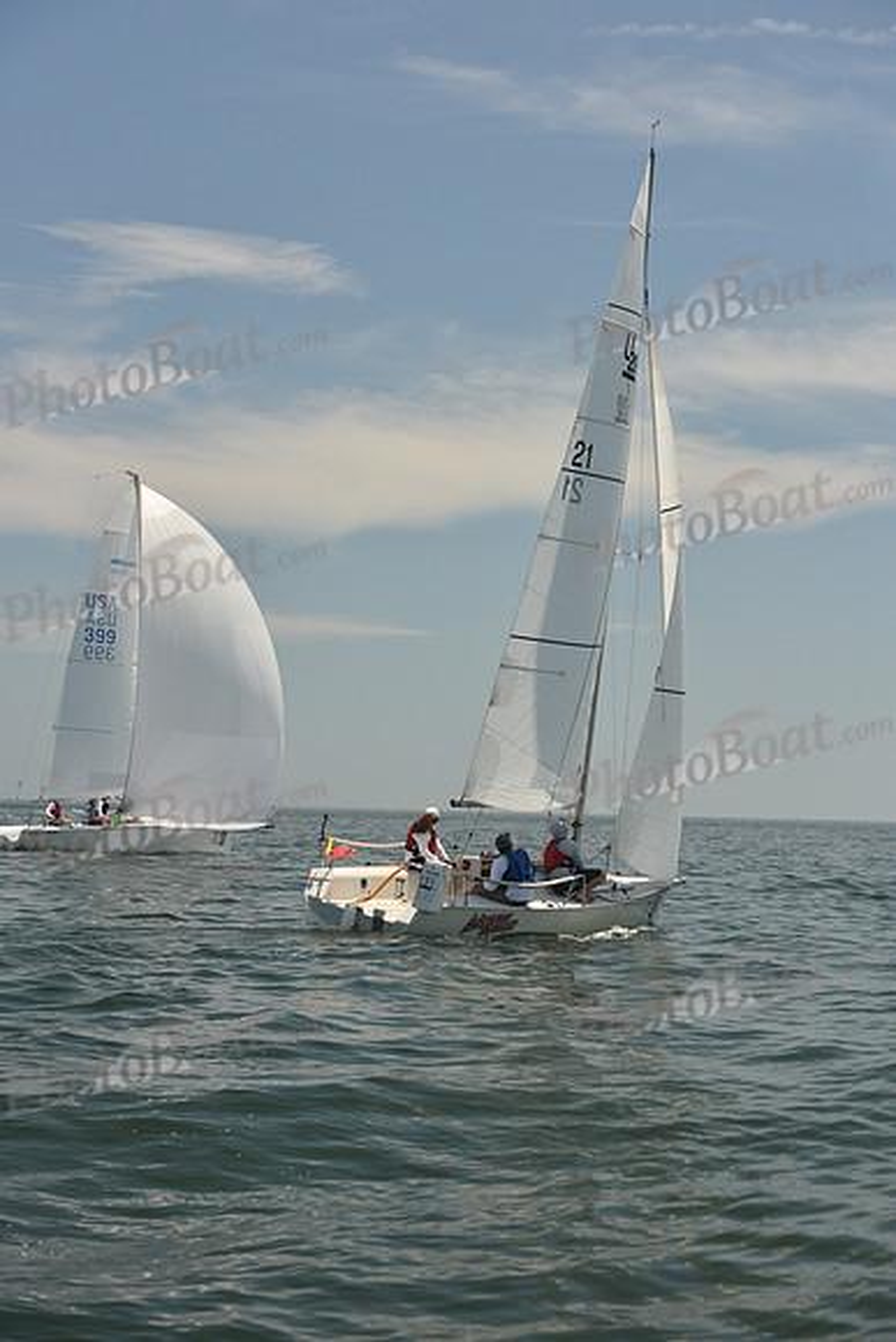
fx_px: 2612
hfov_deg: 19.5
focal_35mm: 70
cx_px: 448
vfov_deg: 28.8
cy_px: 671
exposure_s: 1/800
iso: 320
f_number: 7.1
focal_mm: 70
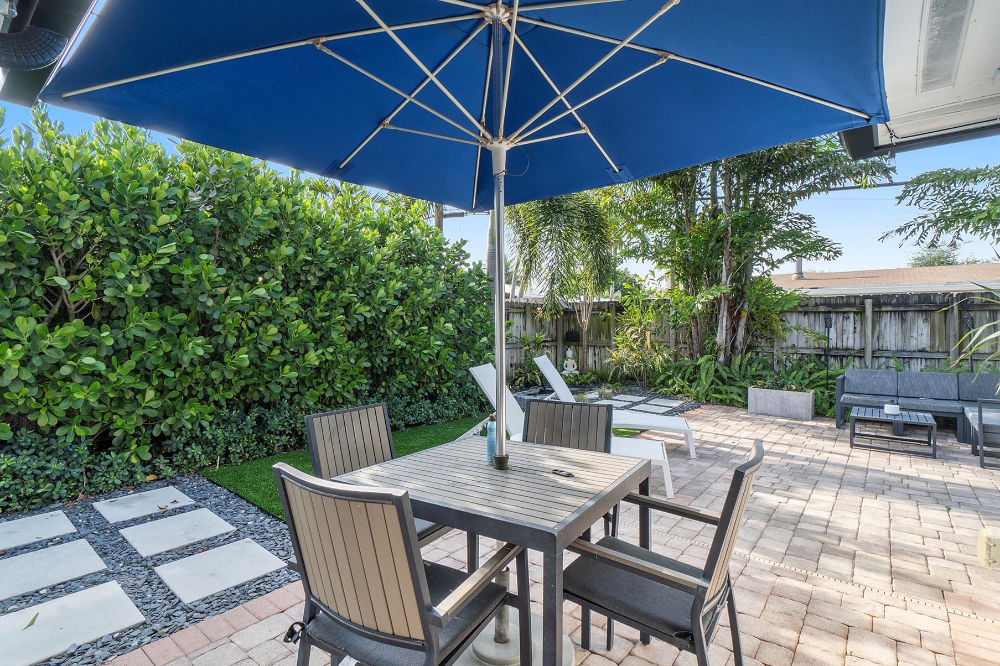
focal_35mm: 17
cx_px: 495
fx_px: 472
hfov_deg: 93.3
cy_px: 320
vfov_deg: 70.4
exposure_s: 1/30
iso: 100
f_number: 11
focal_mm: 10
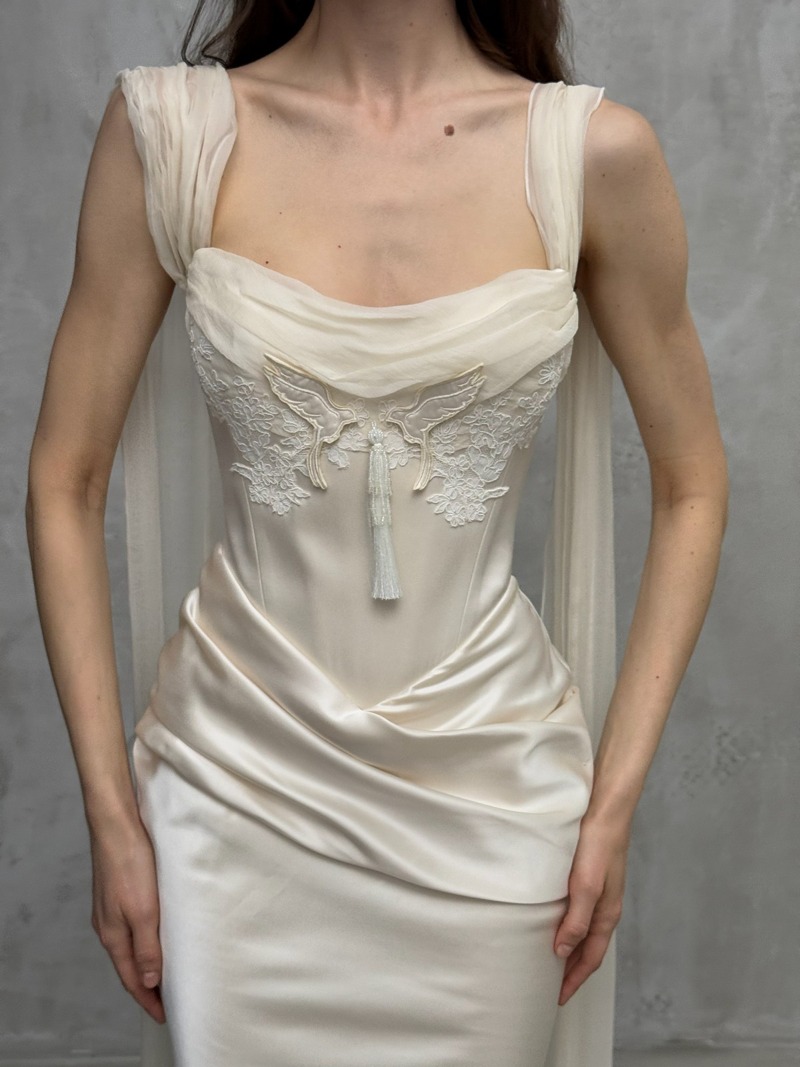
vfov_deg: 39.7
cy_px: 534
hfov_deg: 30.3
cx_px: 400
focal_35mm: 48
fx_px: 1479
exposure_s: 1/90
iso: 100
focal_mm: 6.76
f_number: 1.78
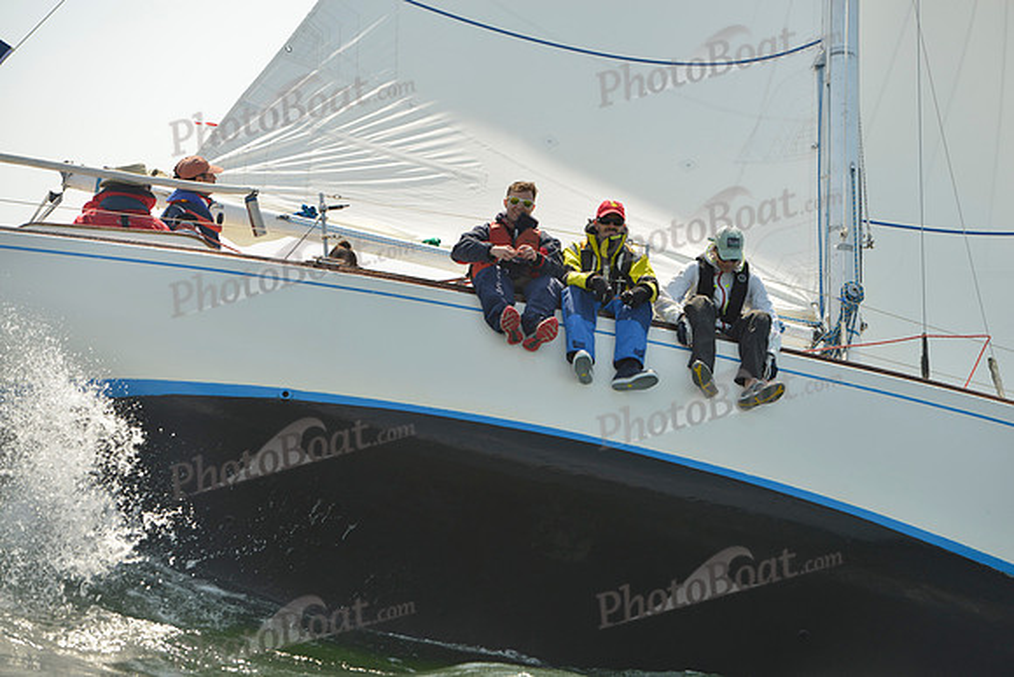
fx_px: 3521
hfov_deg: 16.4
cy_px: 338
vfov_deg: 11.0
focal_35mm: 125
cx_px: 507
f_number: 5.6
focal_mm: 125
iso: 200
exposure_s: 1/1250
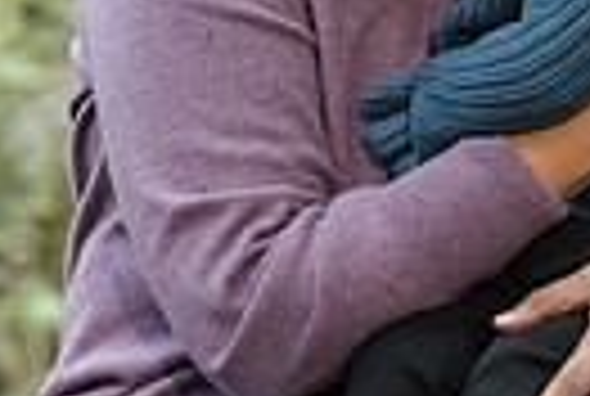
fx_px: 6883
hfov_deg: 4.9
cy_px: -458
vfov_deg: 3.3
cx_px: 485
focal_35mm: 419
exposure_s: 1/125
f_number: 4
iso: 640
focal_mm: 86
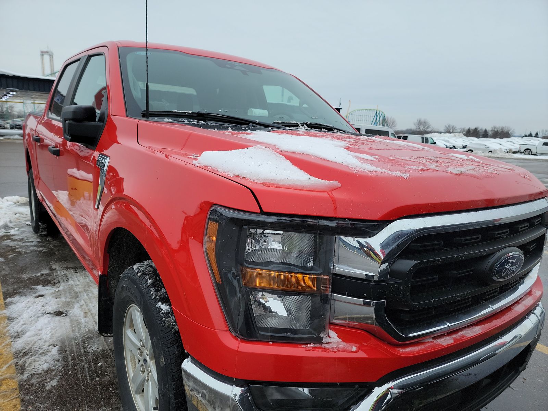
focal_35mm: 24
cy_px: 206
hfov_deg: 71.6
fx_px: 380
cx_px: 274
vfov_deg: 56.8
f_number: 1.8
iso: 50
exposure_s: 1/486
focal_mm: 6.7
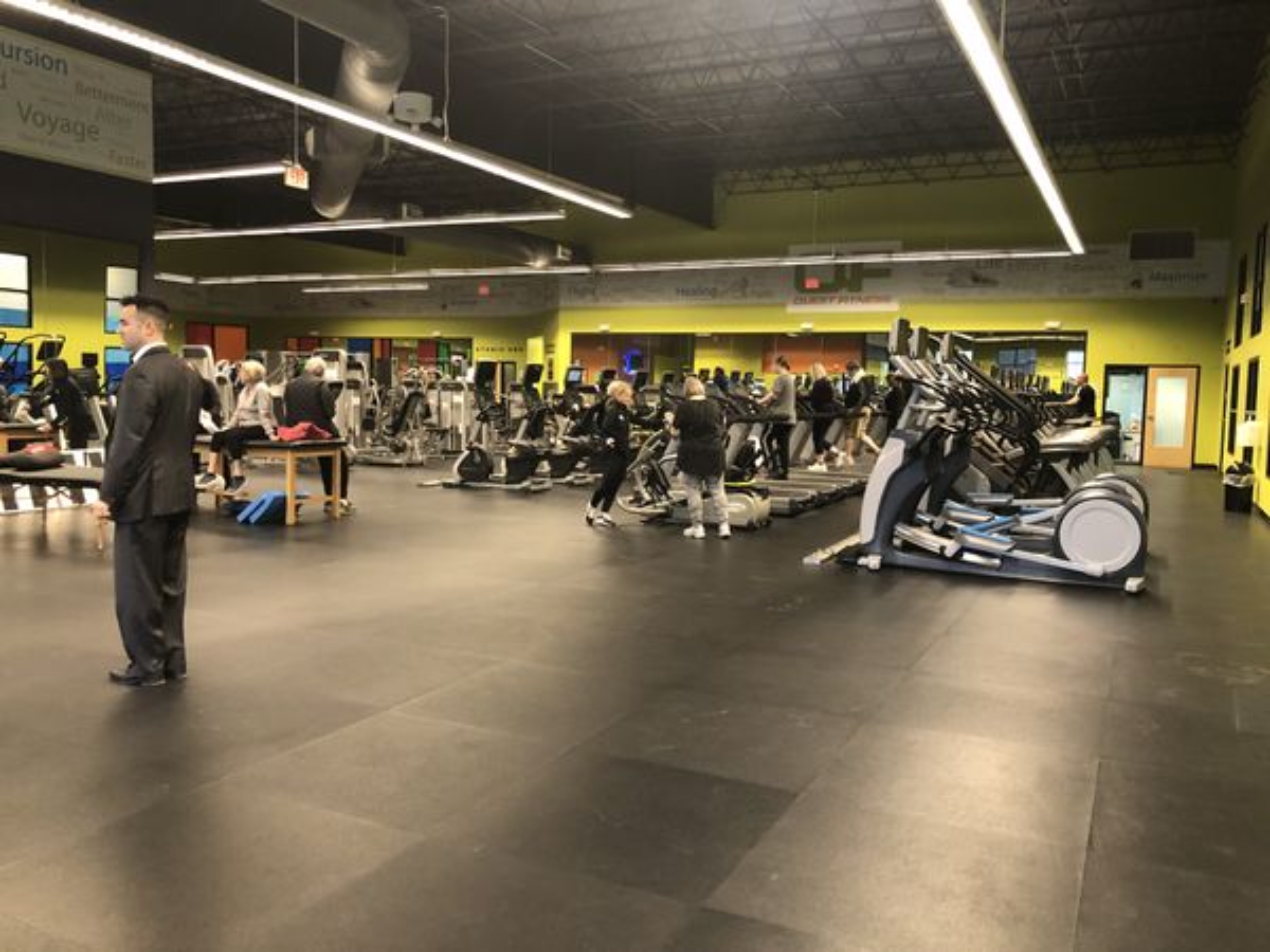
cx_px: 635
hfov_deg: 63.4
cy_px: 476
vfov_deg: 49.7
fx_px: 1027
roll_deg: -0.5
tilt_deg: -4.8
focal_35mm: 28
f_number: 1.8
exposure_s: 1/15
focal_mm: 4
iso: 80
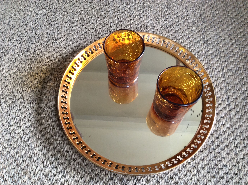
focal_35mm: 32
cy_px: 92
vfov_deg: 44.1
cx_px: 124
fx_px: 229
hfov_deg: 56.9
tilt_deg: -63.4
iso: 64
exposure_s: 1/25
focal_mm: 3.3
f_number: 2.4
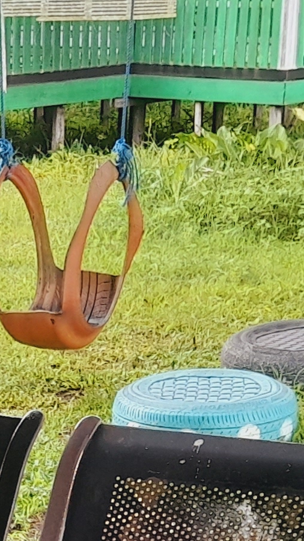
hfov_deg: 9.7
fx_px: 1735
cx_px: -154
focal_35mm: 121
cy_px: 706
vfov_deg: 16.7
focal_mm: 4.6
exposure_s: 1/33
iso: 25
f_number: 2
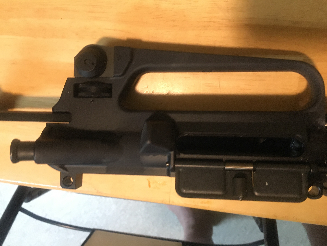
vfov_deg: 48.2
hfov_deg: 61.7
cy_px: 123
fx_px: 274
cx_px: 164
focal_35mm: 29
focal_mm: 4.15
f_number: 2.2
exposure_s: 1/30
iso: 250
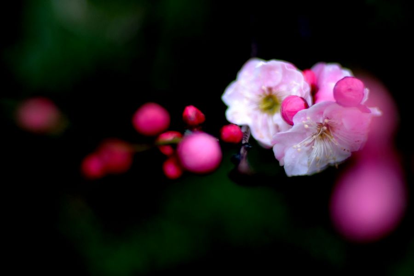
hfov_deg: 27.0
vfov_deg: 18.2
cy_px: 138
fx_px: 862
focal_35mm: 75
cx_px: 207
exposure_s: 1/250
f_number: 1.4
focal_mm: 50
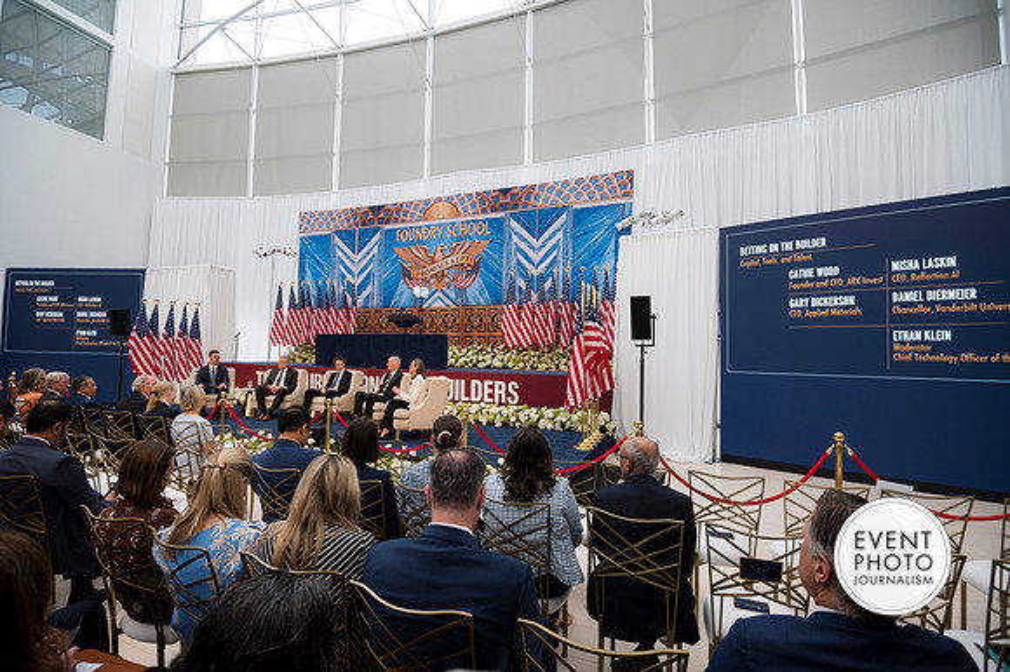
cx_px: 505
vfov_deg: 73.7
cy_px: 336
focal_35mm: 16
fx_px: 449
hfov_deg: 96.8
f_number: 4
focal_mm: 16
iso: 200
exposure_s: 1/160
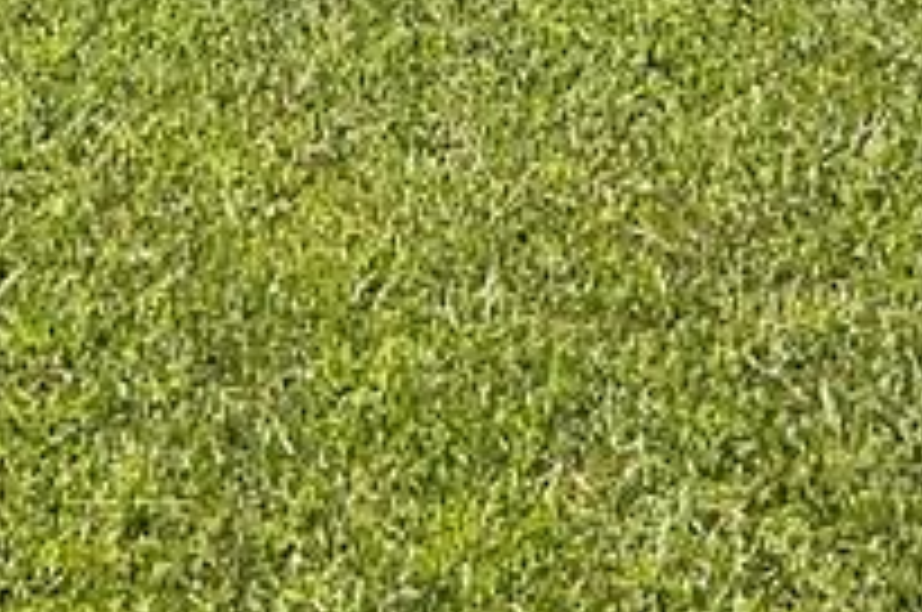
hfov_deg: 13.6
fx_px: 3861
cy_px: -986
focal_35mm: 151
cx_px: 351
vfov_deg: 8.2
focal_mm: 3
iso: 16
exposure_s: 1/1577
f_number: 1.8
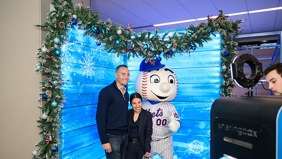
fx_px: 232
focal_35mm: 31
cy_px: 95
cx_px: 141
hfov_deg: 62.6
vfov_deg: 37.6
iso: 400
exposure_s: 1/125
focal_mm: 29
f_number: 3.2
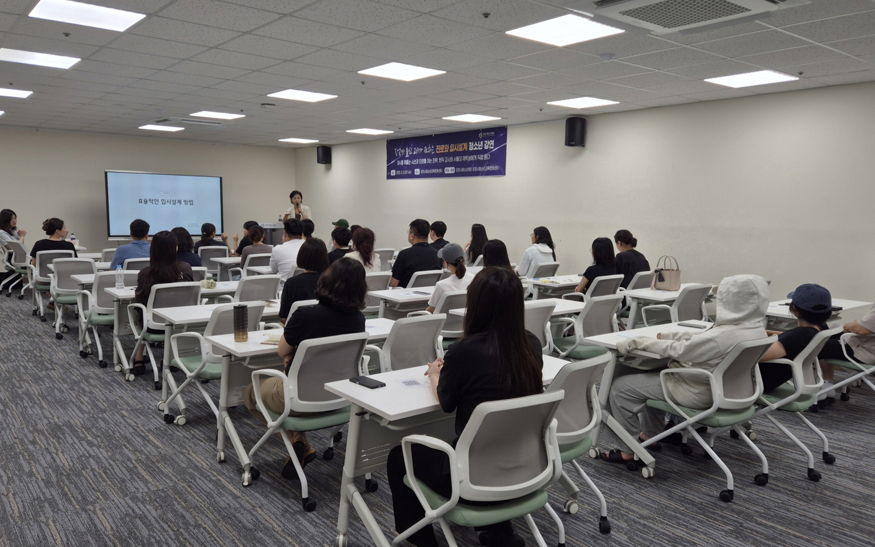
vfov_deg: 49.3
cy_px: 281
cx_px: 446
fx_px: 596
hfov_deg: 72.5
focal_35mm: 25
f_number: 1.8
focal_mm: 5.4
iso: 25
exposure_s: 1/120
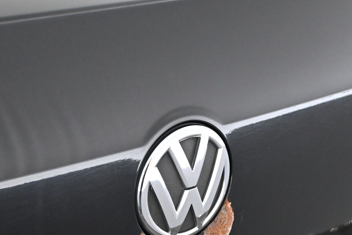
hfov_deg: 24.5
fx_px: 812
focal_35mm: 83
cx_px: 177
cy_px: 176
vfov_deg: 16.4
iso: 3200
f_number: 4.5
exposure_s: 1/80
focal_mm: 28
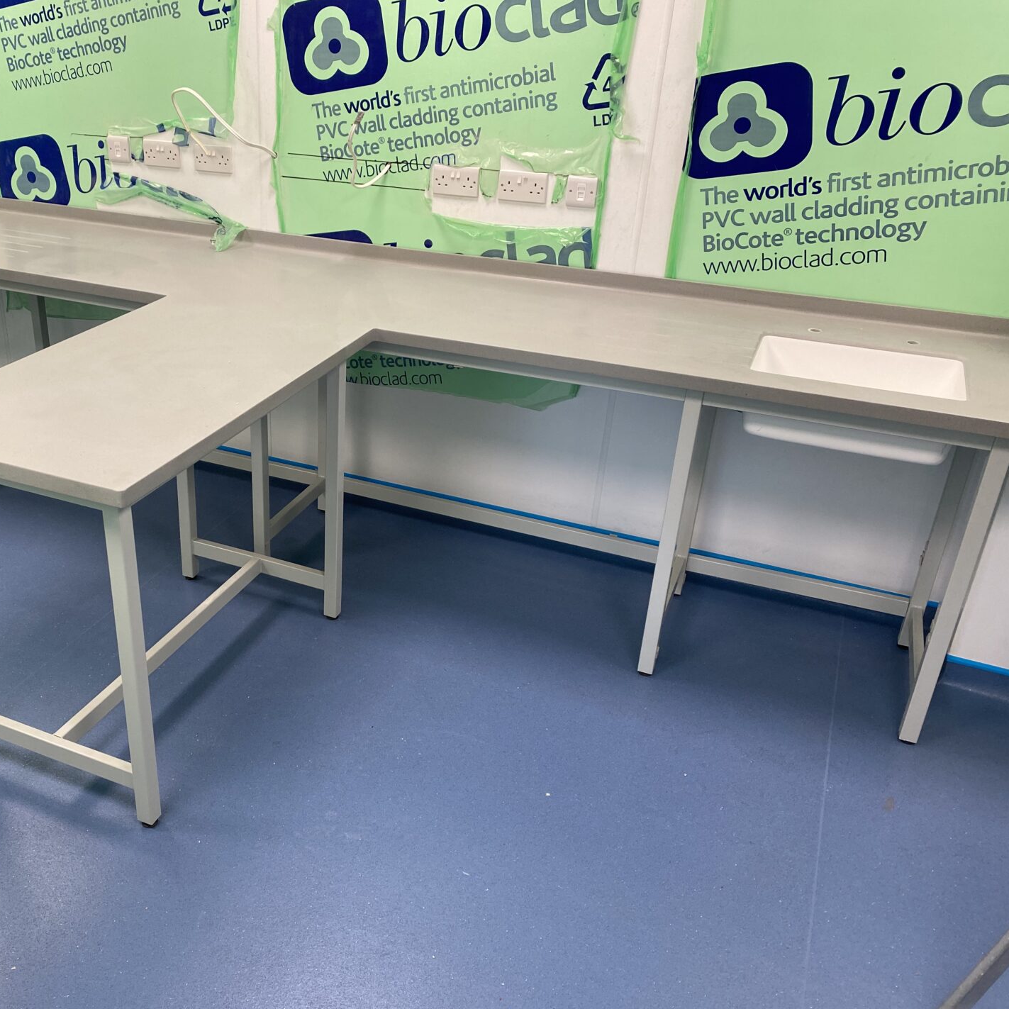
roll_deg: -0.2
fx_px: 1022
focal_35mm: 31
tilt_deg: -27.7
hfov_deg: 51.5
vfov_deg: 52.5
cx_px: 330
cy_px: 510
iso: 100
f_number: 1.8
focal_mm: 4.25
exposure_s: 1/100
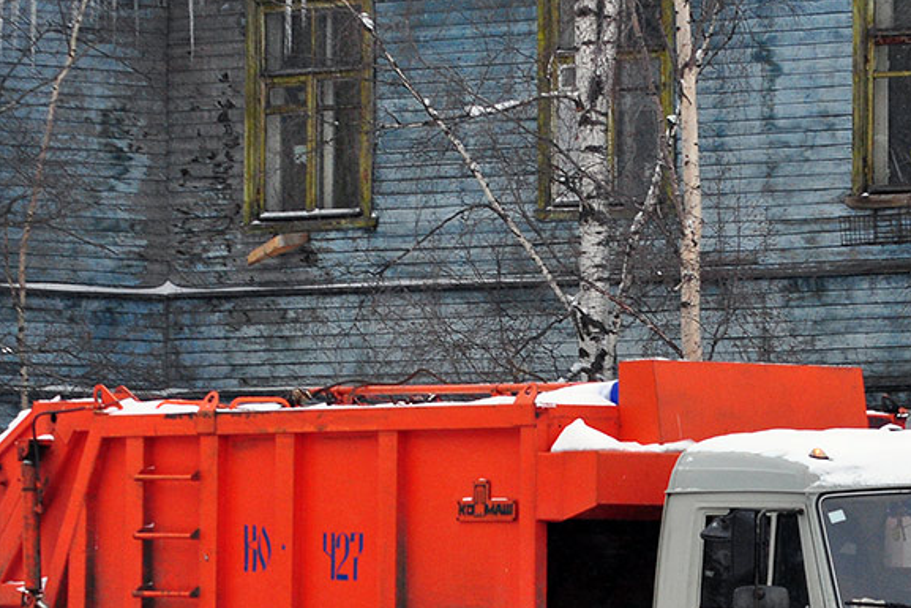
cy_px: 572
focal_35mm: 296
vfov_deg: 4.6
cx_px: 551
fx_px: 7493
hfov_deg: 7.0
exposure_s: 1/640
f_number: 6.3
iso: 500
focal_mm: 95
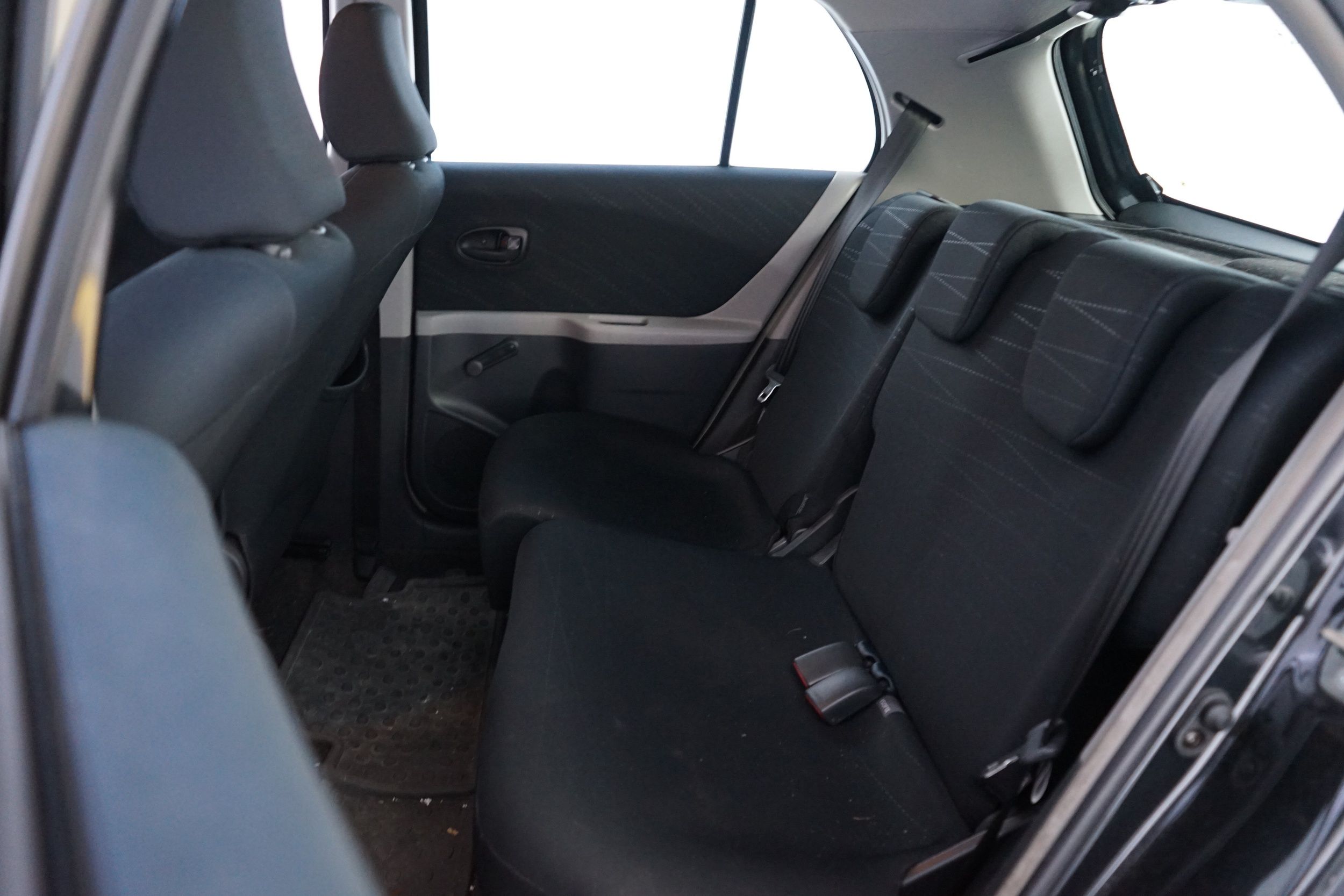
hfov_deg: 65.5
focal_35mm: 28
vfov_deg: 46.4
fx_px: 1045
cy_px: 448
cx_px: 672
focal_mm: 28
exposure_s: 1/6
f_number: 4
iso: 4000
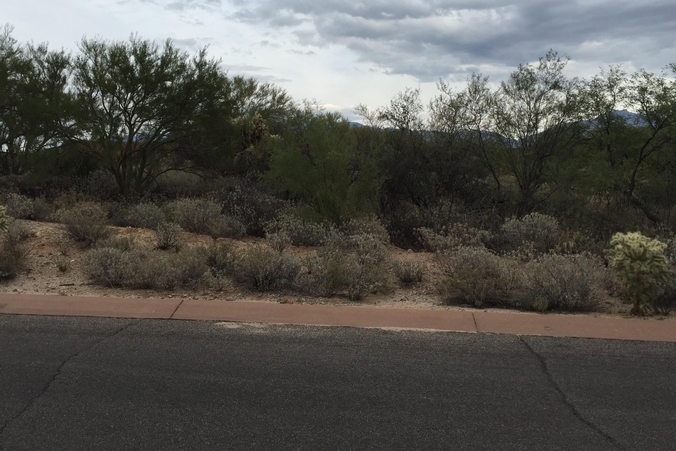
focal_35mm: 36
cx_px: 326
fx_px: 676
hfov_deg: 53.1
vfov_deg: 36.7
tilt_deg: +1.6
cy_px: 179
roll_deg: -0.5
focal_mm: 4.15
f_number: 2.2
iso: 32
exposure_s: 1/1014
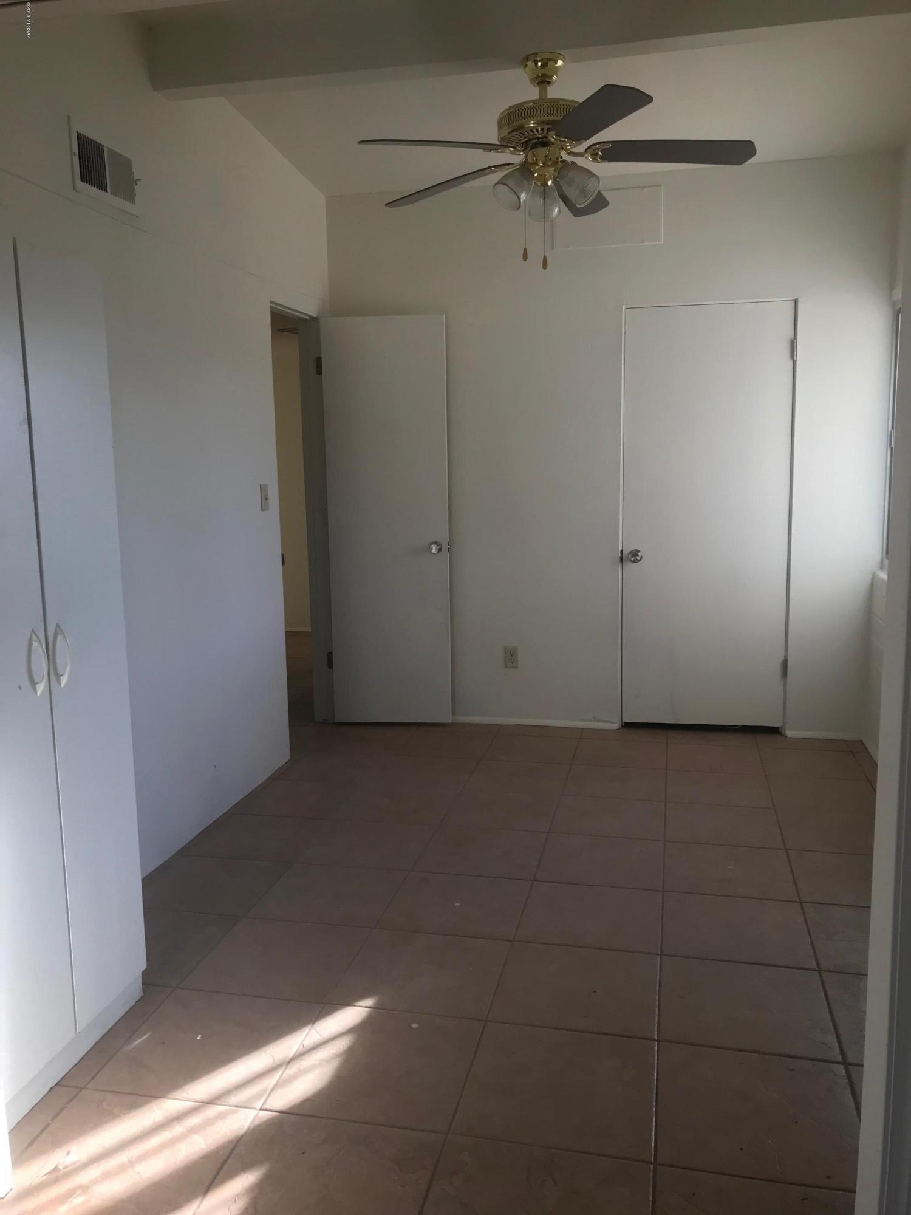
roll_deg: +1.4
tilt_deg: -7.5
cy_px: 608
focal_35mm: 28
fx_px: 983
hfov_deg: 49.7
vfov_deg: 63.4
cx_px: 456
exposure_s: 1/60
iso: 32
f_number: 1.8
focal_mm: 3.99
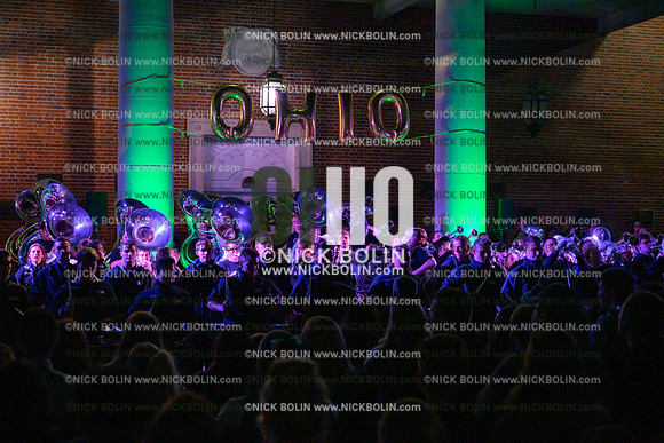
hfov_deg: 35.0
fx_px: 1052
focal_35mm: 57
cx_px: 332
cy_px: 222
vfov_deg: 23.8
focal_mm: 57
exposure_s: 1/500
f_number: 4
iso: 12800
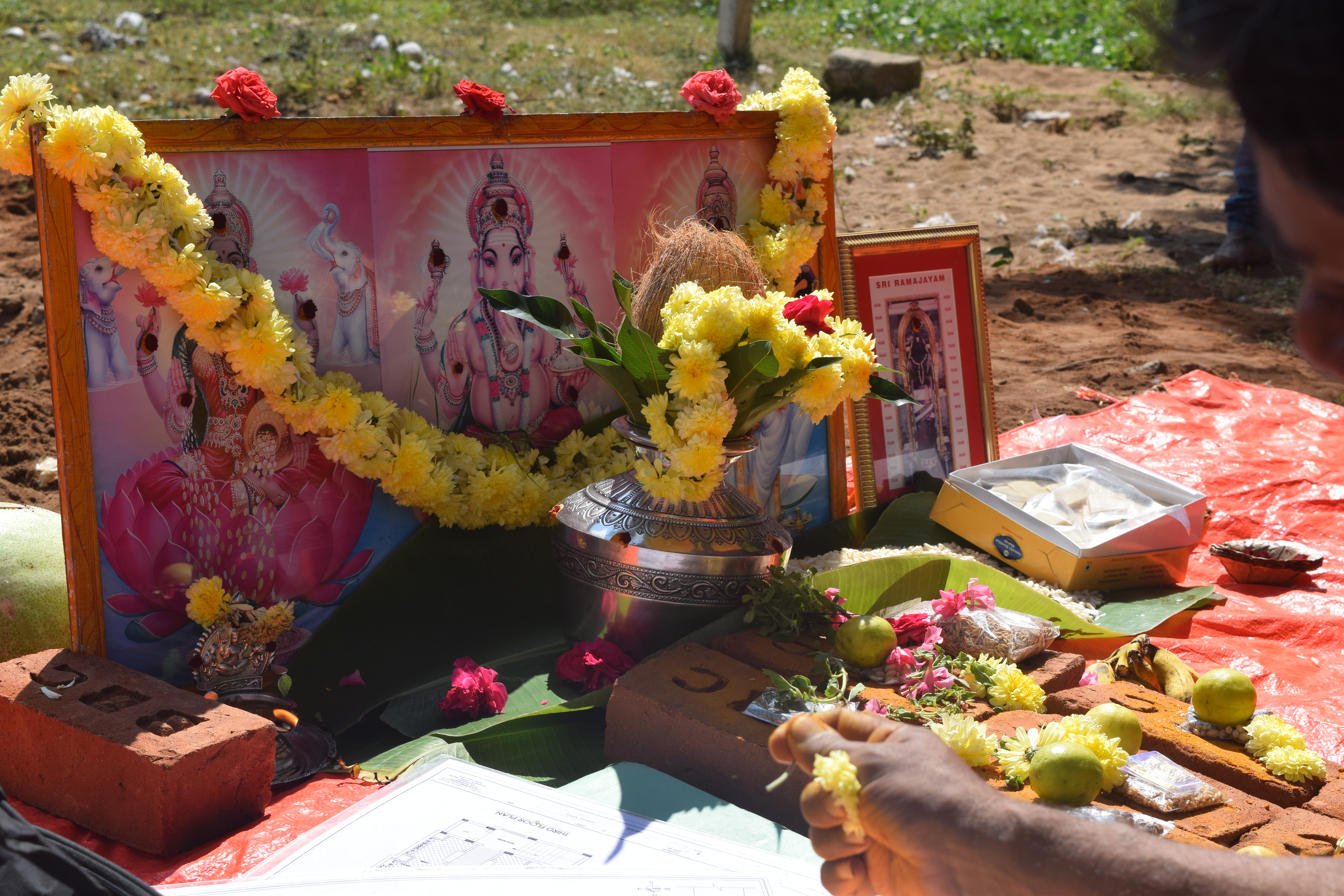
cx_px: 672
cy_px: 448
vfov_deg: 19.7
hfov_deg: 29.2
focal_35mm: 69
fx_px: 2576
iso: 200
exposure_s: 1/400
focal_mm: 46
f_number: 10
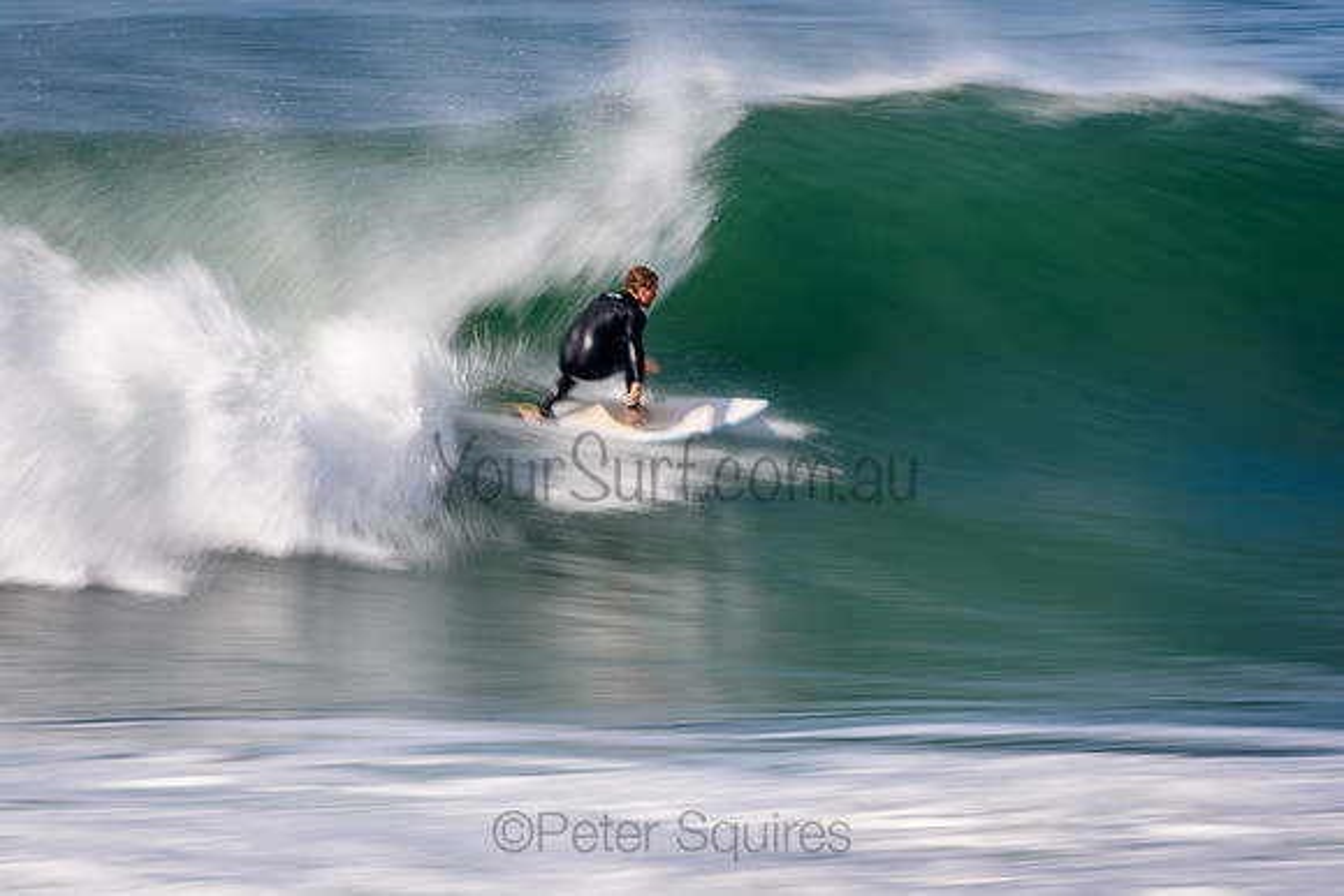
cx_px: 672
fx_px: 24645
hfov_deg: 3.1
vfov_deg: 2.1
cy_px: 448
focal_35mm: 660
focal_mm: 440
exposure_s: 1/20
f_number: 18
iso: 100
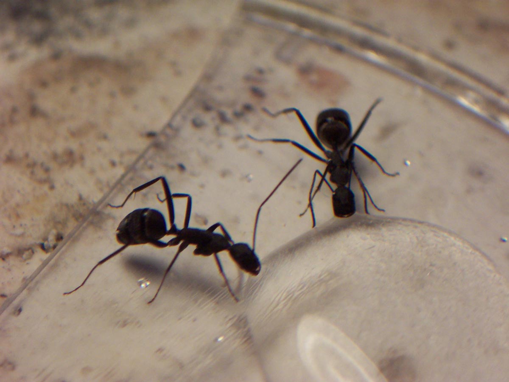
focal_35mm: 144
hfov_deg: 13.7
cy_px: 191
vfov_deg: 10.3
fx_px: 2117
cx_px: 254
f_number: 4.9
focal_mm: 22.4
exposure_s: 1/125
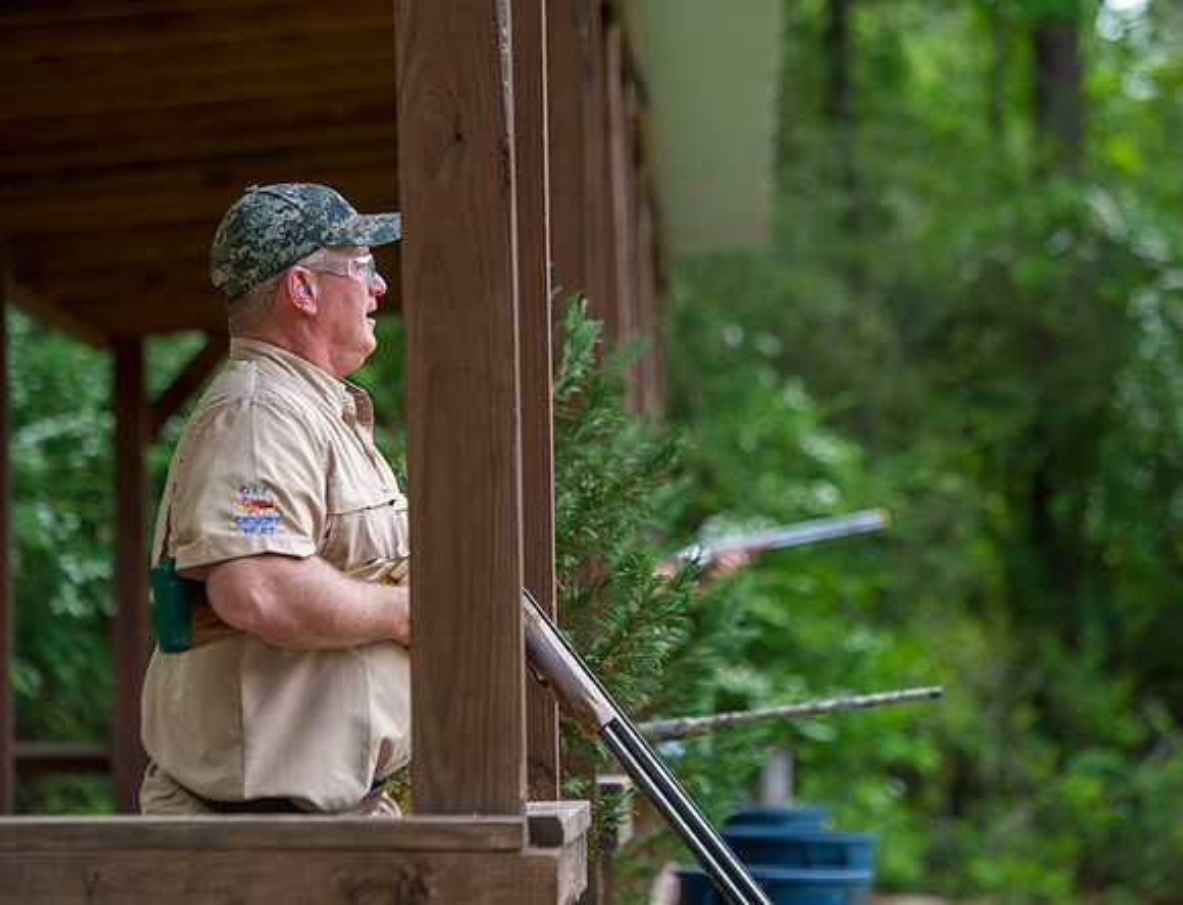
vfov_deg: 9.4
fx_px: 5498
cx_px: 572
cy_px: 454
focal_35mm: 160
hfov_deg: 12.3
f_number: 3.5
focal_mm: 145
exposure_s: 1/80
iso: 200
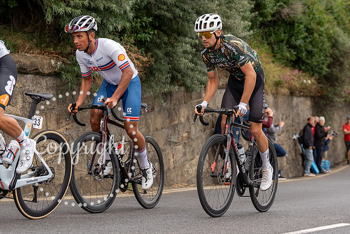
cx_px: 239
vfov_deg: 14.3
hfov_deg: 21.2
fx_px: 931
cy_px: 74
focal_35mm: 96
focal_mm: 70
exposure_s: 1/1000
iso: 320
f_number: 3.5
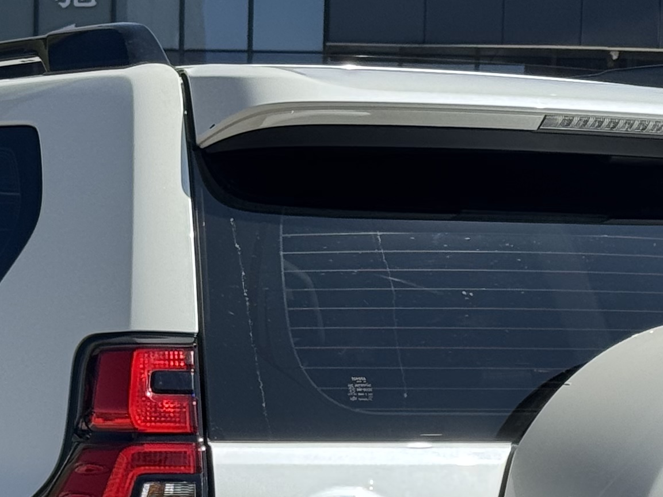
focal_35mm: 168
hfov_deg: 11.7
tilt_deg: -2.5
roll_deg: -0.7
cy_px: 477
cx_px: 156
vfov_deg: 8.8
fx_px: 3218
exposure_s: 1/4049
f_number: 1.78
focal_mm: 6.76
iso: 64
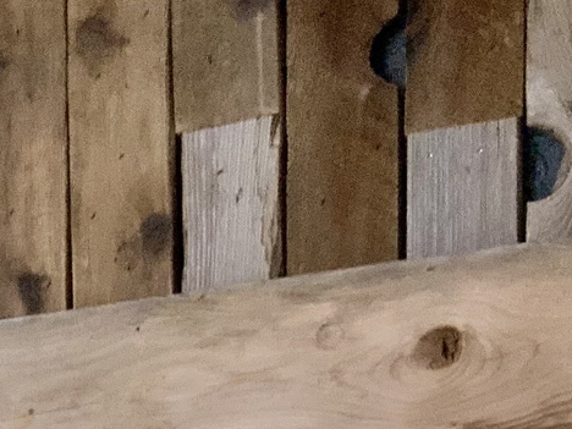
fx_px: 2099
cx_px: -227
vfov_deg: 10.6
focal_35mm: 127
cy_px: 891
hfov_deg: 14.7
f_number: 1.8
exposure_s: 1/60
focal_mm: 3
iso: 250
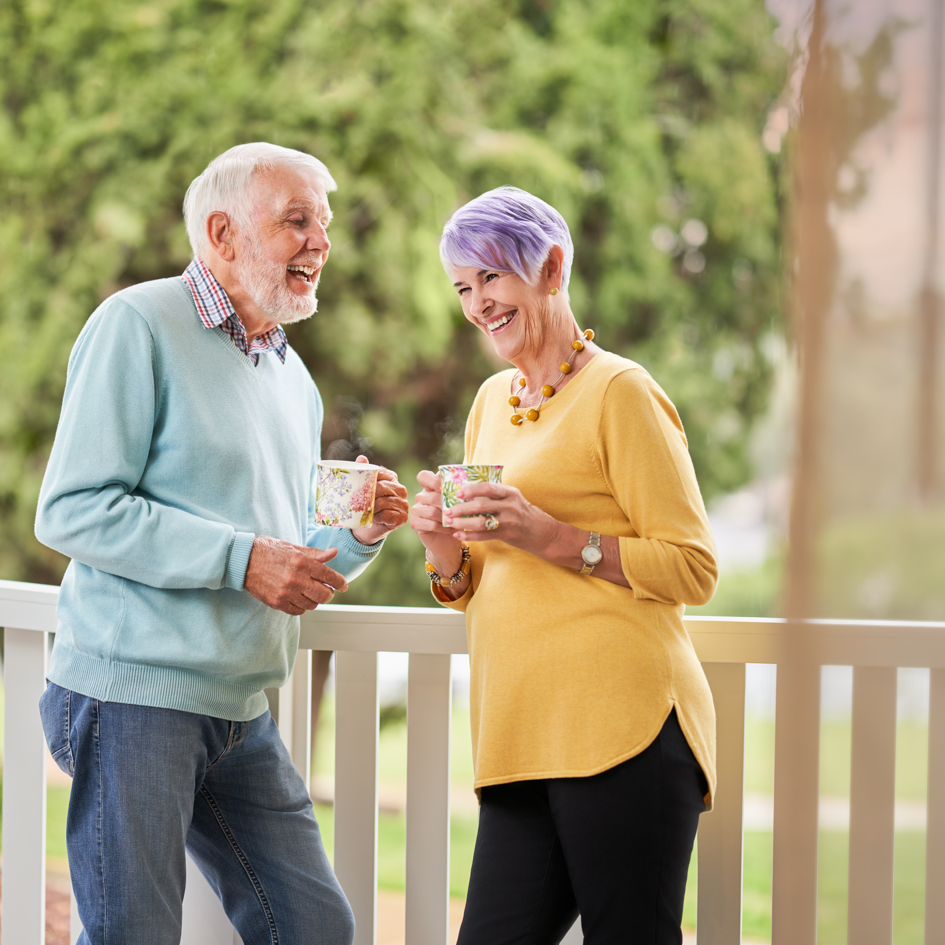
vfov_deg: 16.0
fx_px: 3367
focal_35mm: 109
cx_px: 322
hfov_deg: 15.9
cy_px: 472
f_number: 1.4
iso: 100
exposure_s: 1/200
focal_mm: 85
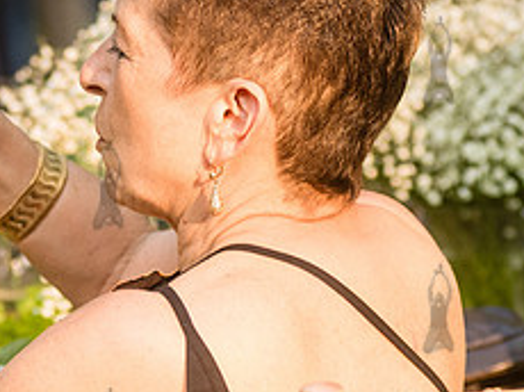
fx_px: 4552
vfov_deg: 4.9
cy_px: 132
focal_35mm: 301
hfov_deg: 6.6
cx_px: 133
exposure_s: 1/1250
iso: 1000
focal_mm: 100
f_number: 3.5
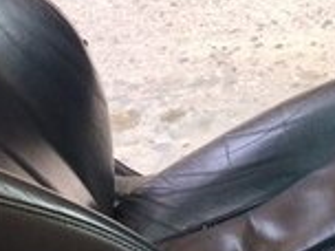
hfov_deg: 13.9
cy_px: 80
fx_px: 1219
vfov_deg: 11.7
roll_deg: -2.4
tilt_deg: -29.2
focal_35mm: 126
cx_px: 610
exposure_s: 1/50
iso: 50
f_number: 2.2
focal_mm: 4.15
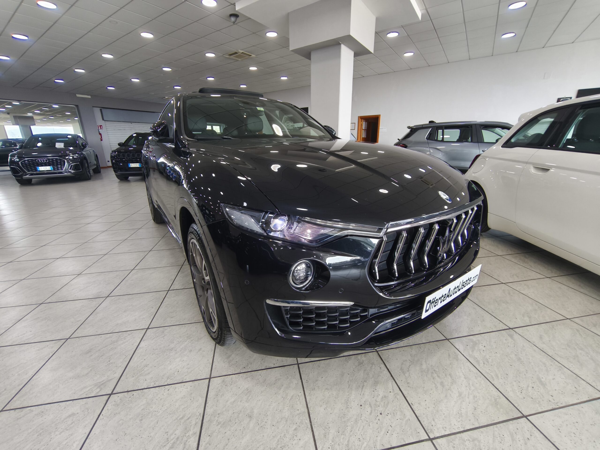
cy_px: 225
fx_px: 260
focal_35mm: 15
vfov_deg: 81.7
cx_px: 300
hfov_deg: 98.2
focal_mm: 1.91
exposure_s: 1/33.3
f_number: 2.2
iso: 200
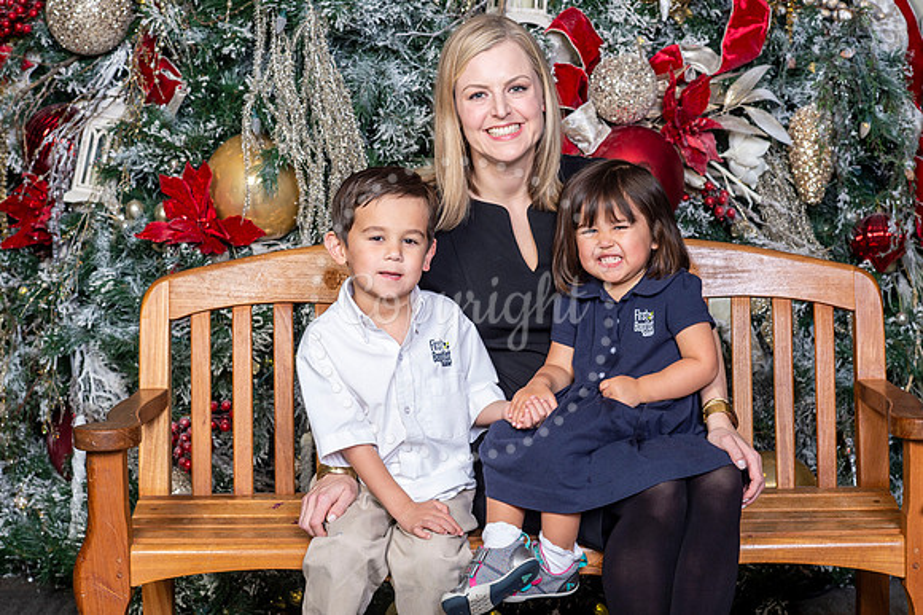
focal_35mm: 85
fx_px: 2178
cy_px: 308
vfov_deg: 16.1
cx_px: 462
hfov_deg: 23.9
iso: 400
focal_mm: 85
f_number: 8
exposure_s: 1/125
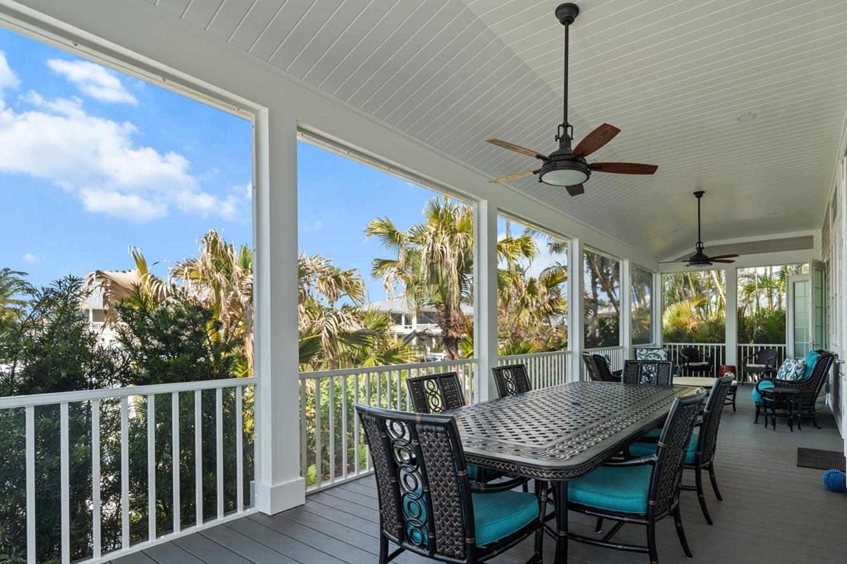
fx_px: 423
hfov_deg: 89.0
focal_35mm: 18
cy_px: 325
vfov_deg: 67.0
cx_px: 503
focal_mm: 15
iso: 200
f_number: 9
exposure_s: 1/13
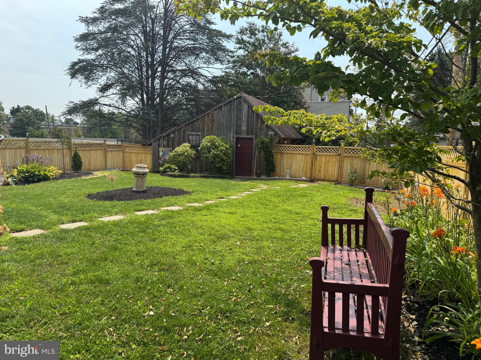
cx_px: 240
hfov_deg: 71.6
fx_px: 333
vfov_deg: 56.8
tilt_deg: -7.8
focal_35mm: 24
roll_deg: -2.1
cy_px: 180
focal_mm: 6.76
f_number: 1.78
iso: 80
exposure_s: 1/2959
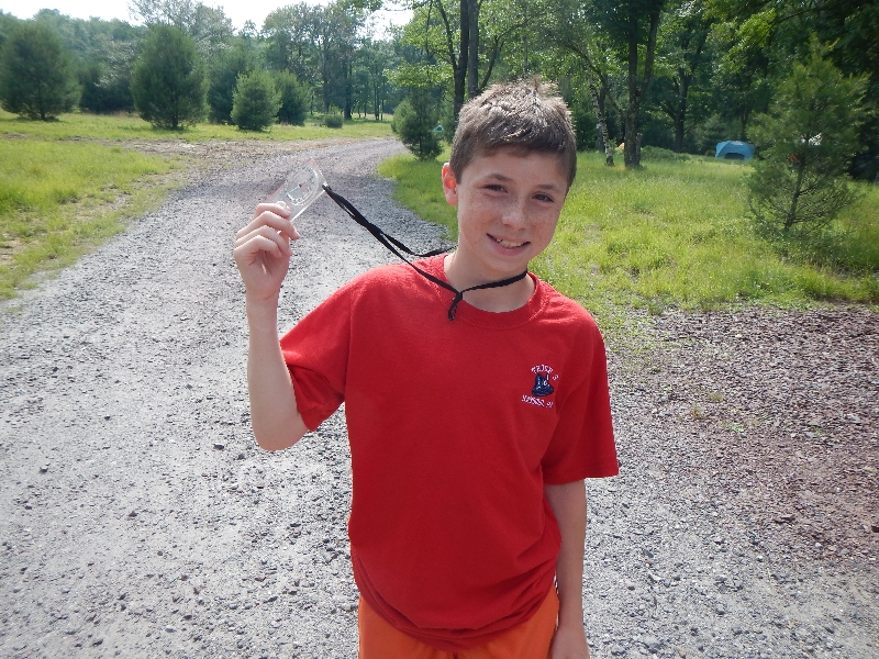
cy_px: 330
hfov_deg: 63.4
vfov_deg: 49.7
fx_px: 711
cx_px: 440
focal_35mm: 28
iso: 125
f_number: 3.9
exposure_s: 1/400
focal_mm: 5
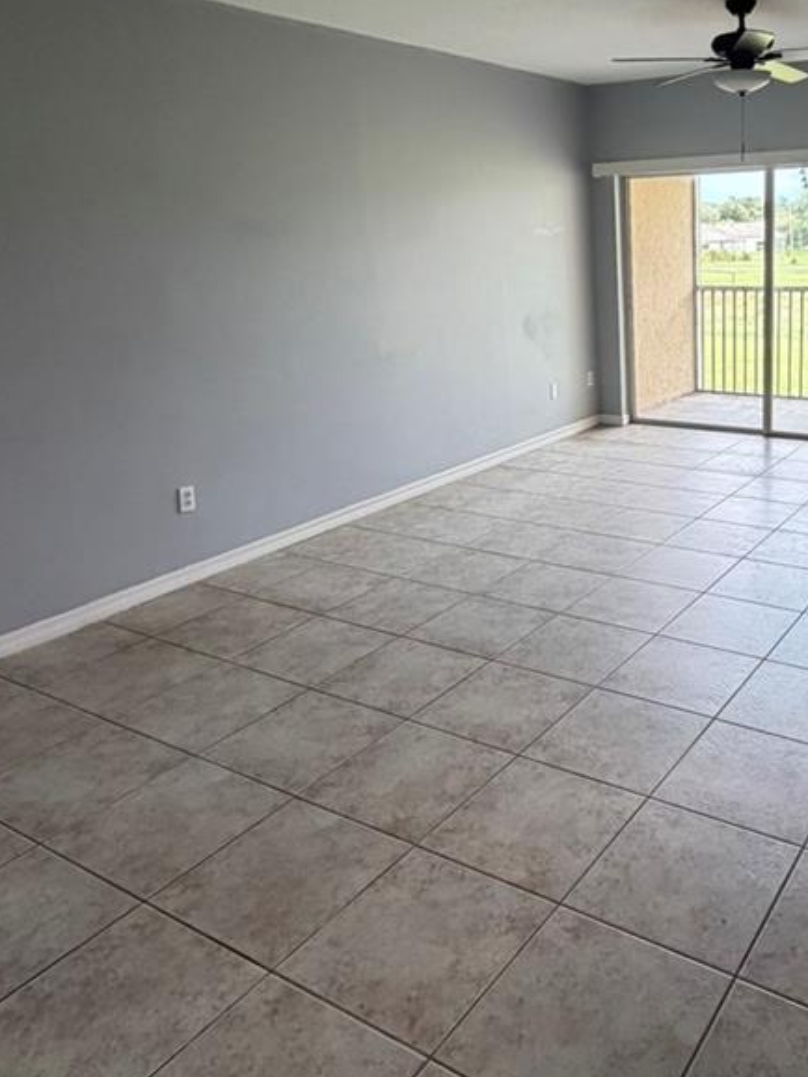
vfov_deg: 61.3
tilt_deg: -15.4
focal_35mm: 29
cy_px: 445
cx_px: 639
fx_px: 903
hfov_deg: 45.9
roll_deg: +0.9
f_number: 2.2
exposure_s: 1/120
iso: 200
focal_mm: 2.22
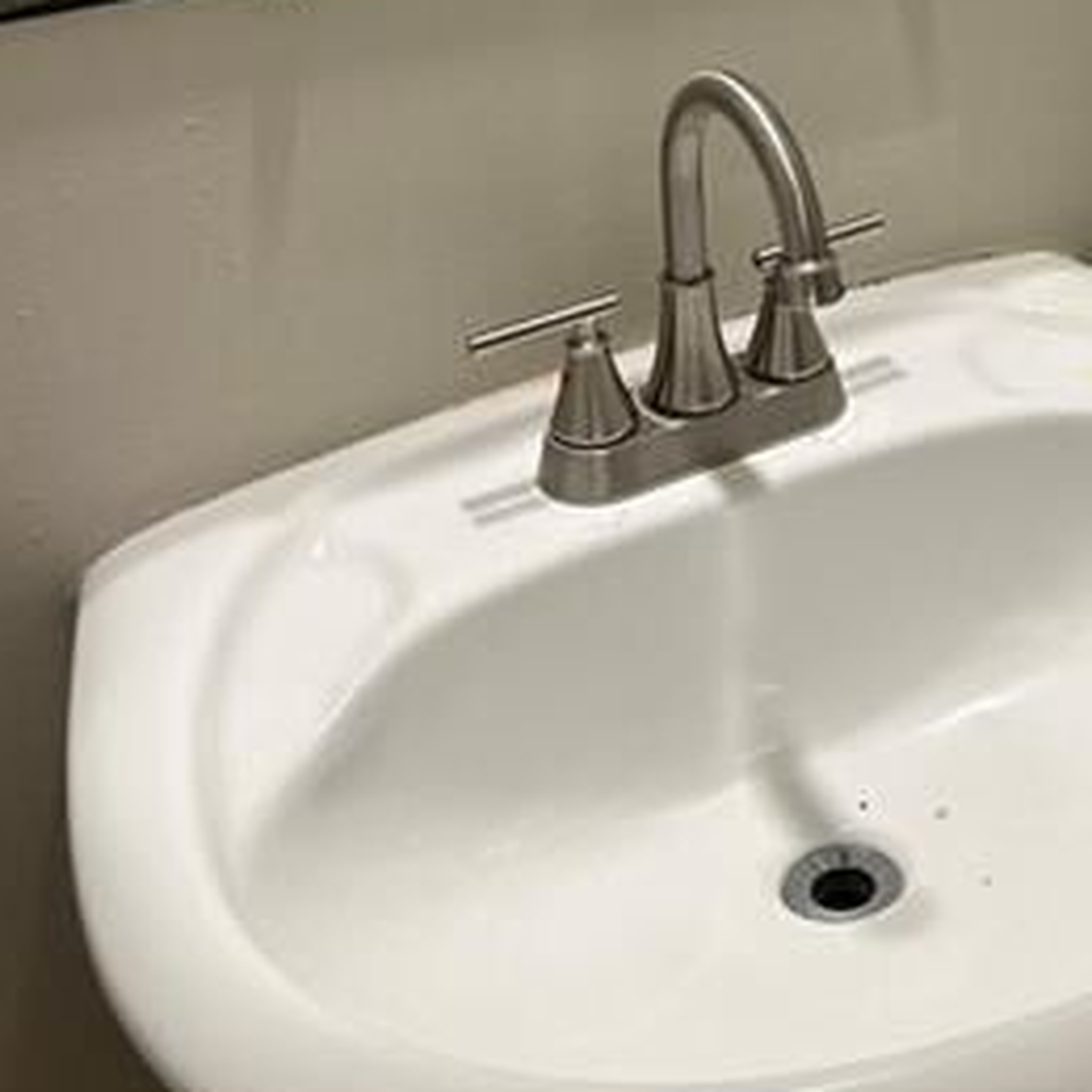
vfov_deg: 24.0
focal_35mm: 68
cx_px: 924
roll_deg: -0.1
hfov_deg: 24.8
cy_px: -55
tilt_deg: -22.1
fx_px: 2427
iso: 125
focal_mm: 5.7
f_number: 1.5
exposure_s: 1/60
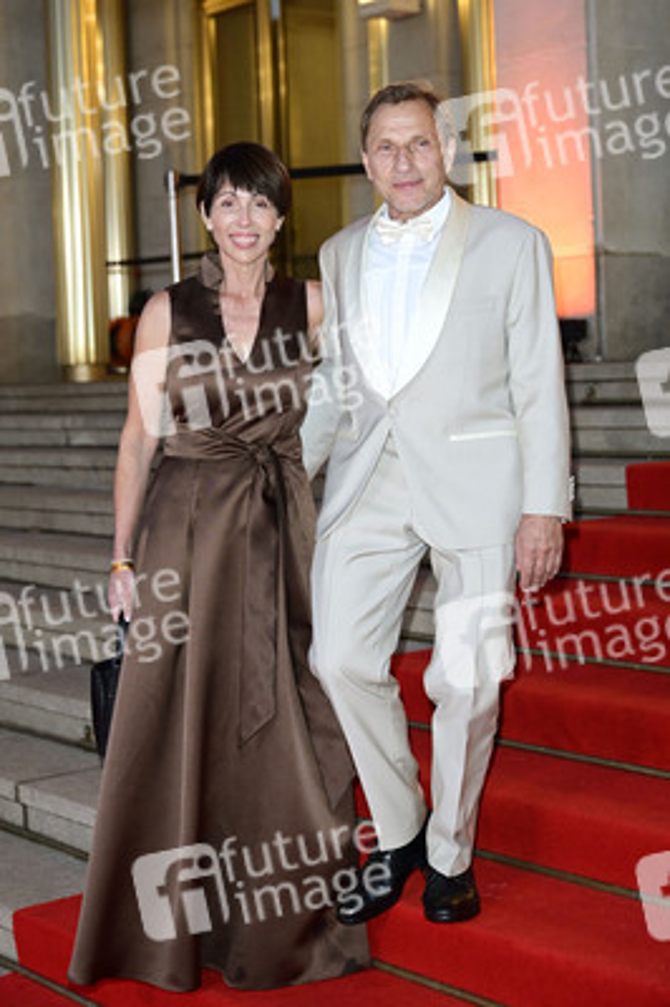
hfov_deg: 23.7
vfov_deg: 35.1
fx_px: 1594
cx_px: 335
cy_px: 504
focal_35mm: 57
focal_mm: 57
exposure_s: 1/200
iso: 5000
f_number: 3.5
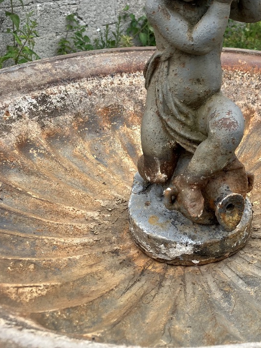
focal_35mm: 47
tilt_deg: -22.4
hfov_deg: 30.2
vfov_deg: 39.8
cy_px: 106
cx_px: 208
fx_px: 473
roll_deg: +0.2
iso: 32
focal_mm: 3.99
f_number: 1.8
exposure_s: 1/392
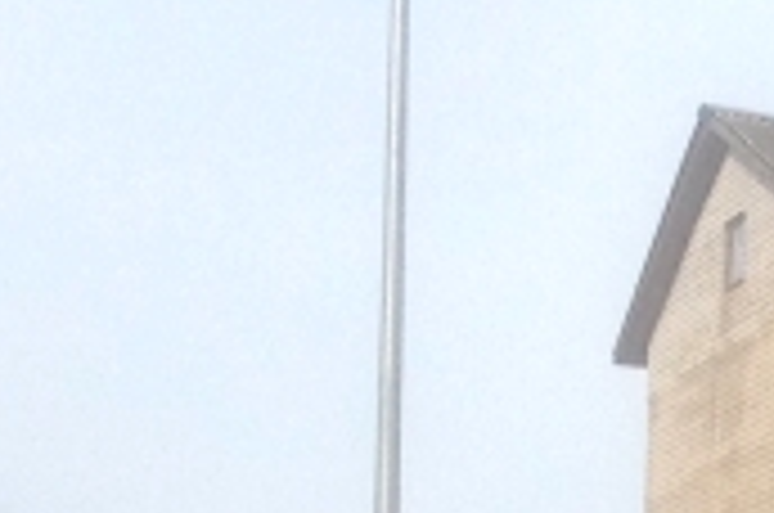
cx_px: 1350
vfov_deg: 6.0
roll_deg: -1.4
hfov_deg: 9.1
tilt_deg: -1.2
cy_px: 1249
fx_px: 4657
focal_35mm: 217
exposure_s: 1/1314
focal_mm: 4.28
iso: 50
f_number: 2.4
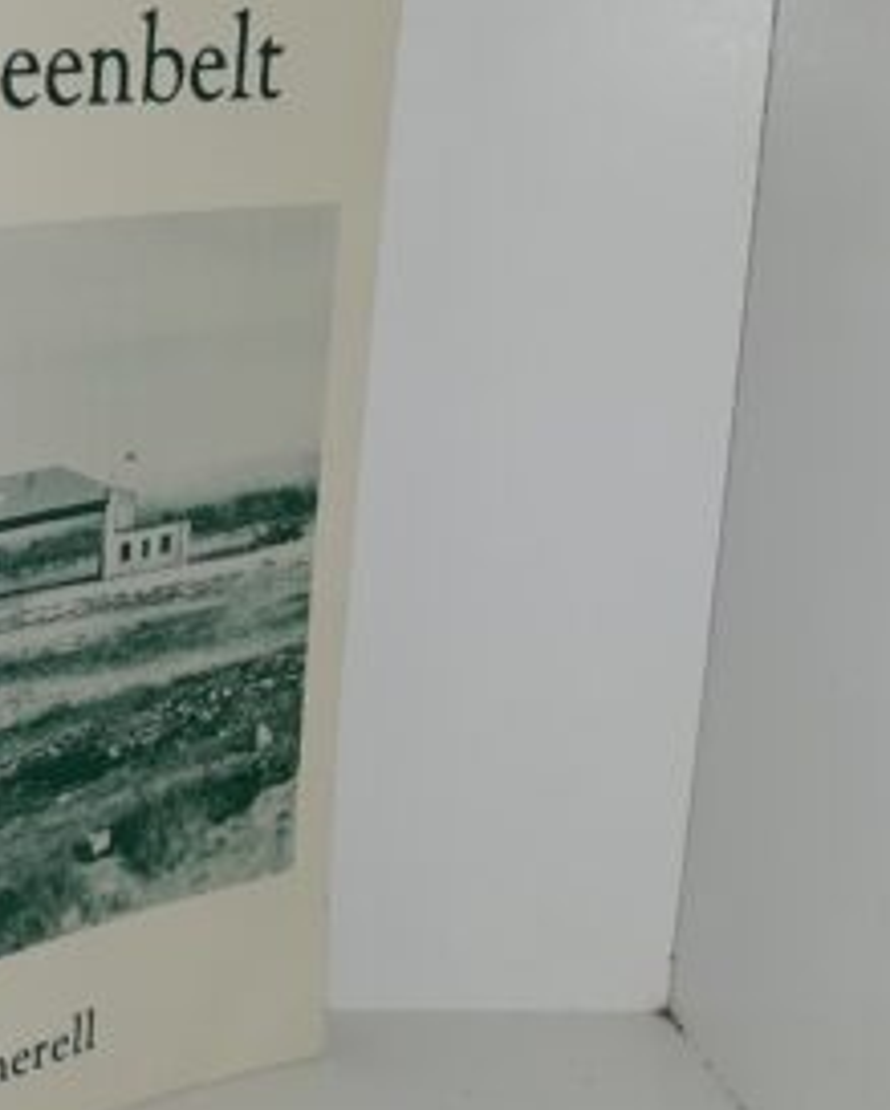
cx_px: -130
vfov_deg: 31.4
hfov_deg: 23.6
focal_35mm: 60
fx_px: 1972
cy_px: 508
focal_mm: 3.7
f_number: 1.7
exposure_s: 1/308
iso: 40
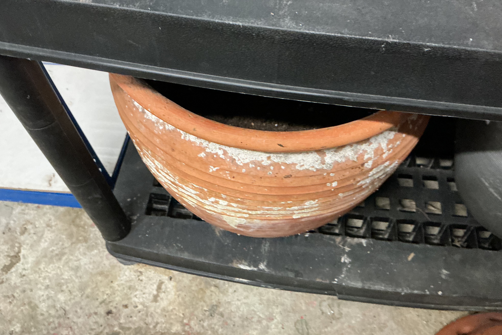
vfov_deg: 42.3
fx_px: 432
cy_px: 179
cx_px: 257
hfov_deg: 60.3
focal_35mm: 31
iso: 320
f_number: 1.8
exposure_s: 1/50
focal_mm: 3
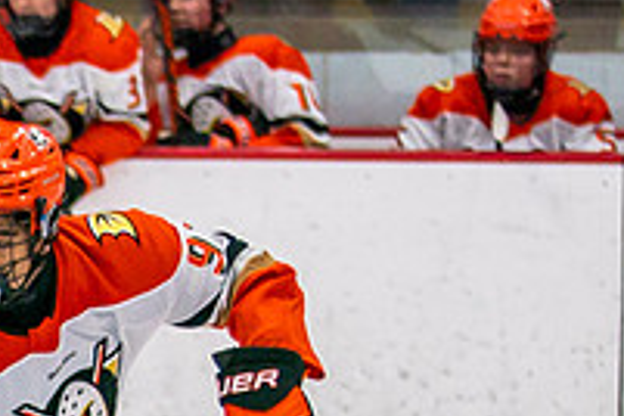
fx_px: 11352
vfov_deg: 2.1
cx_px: -417
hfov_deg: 3.1
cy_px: 615
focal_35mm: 655
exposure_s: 1/640
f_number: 2.8
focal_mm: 102
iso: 500
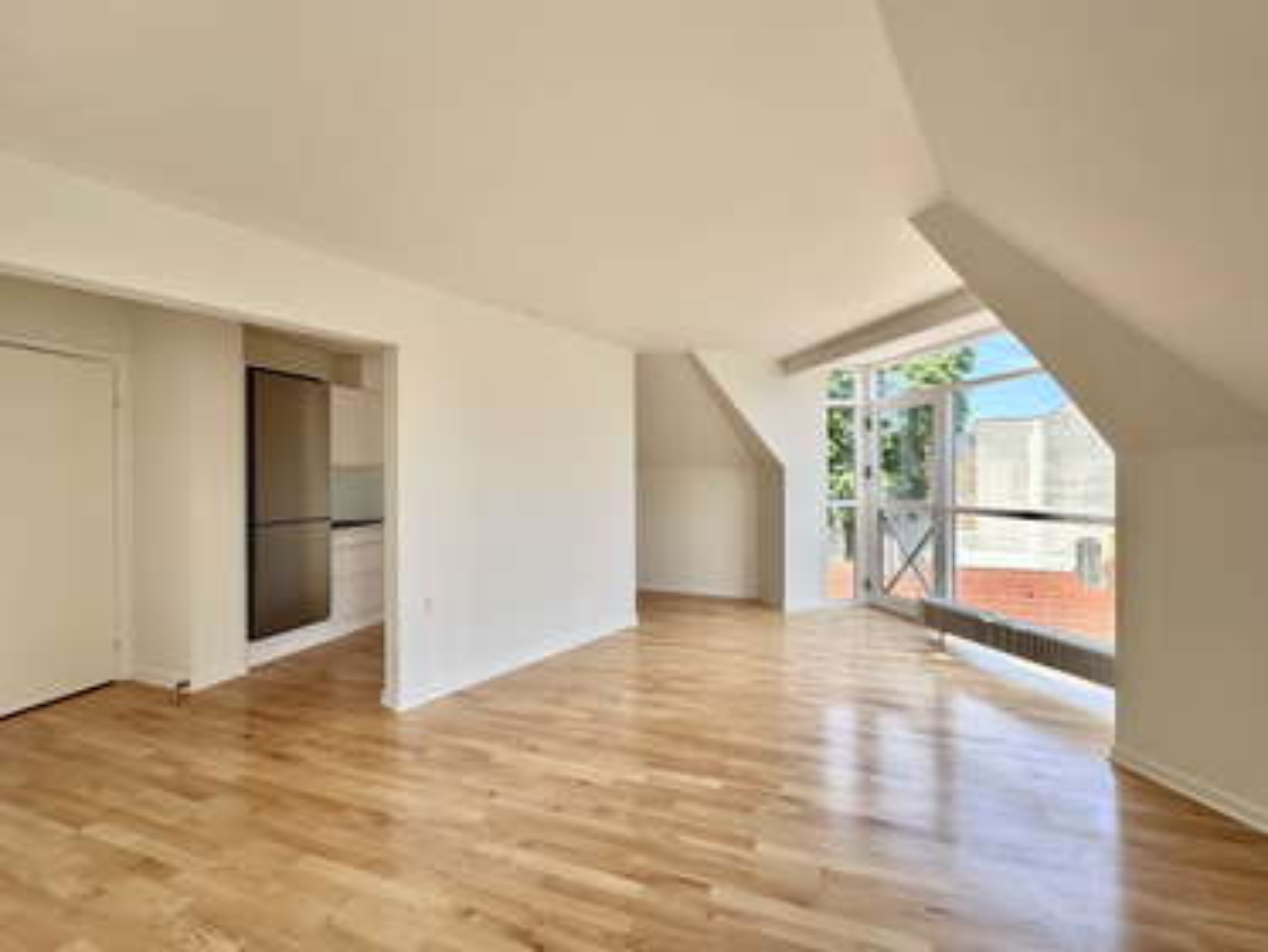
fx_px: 513
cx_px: 634
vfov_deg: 85.7
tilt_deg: +0.3
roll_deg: +0.2
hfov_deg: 102.0
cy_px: 476
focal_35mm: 14
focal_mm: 2.22
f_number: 2.2
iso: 40
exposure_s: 1/200
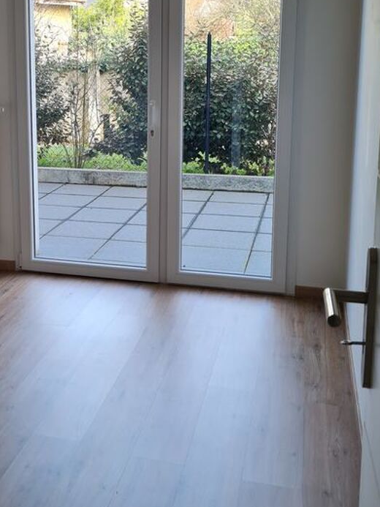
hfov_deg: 28.0
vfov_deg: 37.8
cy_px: 174
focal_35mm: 50
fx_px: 732
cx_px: 37
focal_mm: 5.4
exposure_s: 1/113
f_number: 1.8
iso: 50
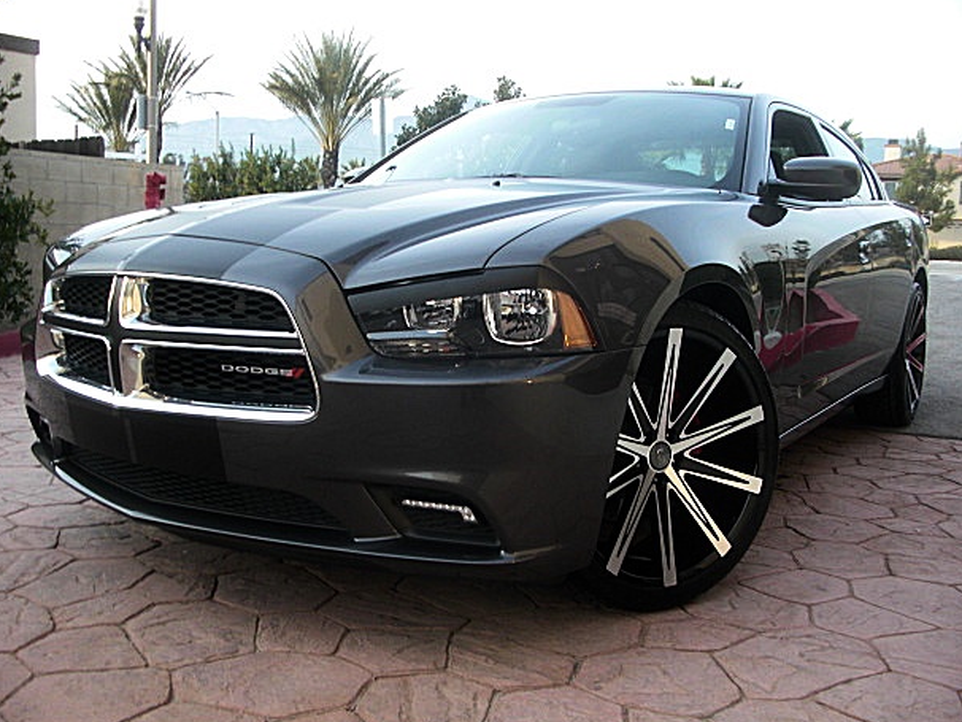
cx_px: 473
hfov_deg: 49.0
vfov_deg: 37.7
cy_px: 373
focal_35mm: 38
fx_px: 1056
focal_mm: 6.3
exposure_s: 1/80
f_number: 2.8
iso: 100
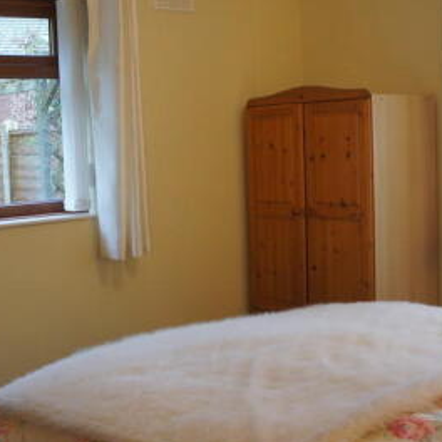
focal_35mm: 57
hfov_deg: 29.5
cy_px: 254
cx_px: 102
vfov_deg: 30.0
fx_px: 823
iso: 800
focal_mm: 18
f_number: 3.5
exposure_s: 1/80
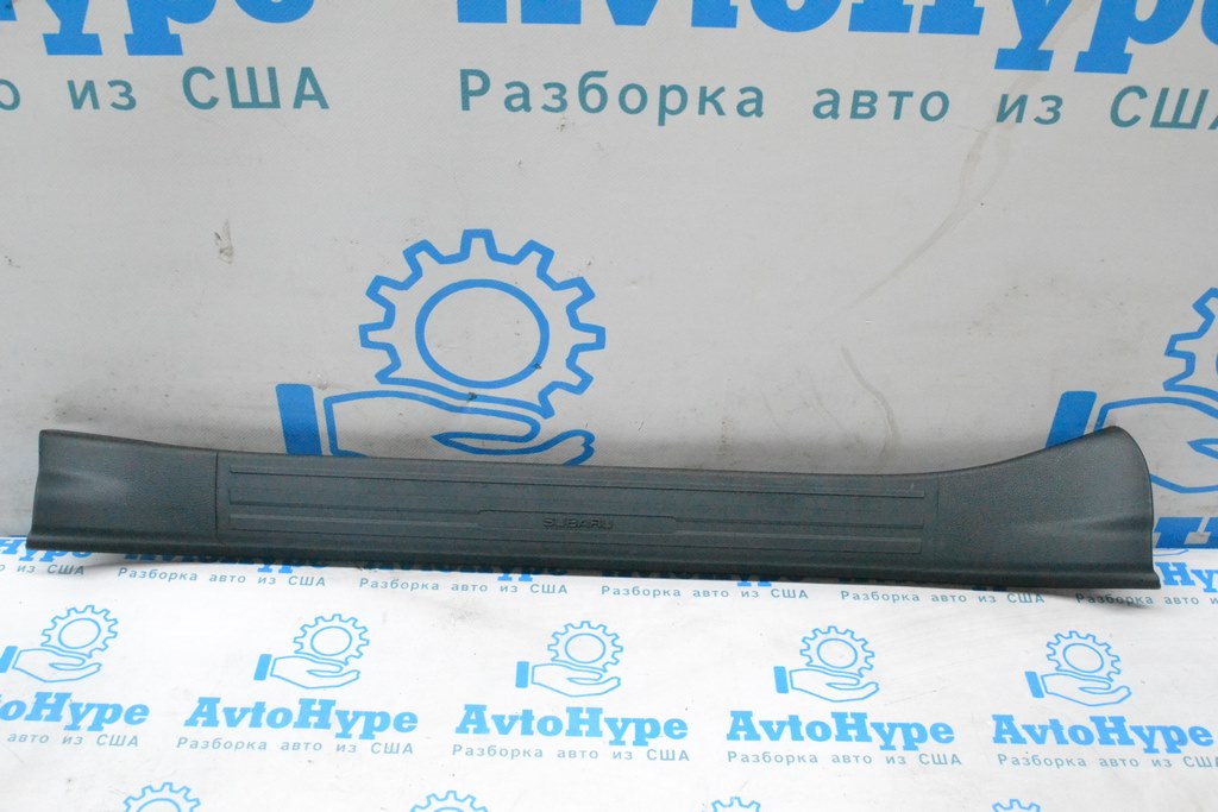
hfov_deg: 53.1
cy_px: 406
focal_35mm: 36
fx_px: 1218
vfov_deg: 36.9
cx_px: 609
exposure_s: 1/160
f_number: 9
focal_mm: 24
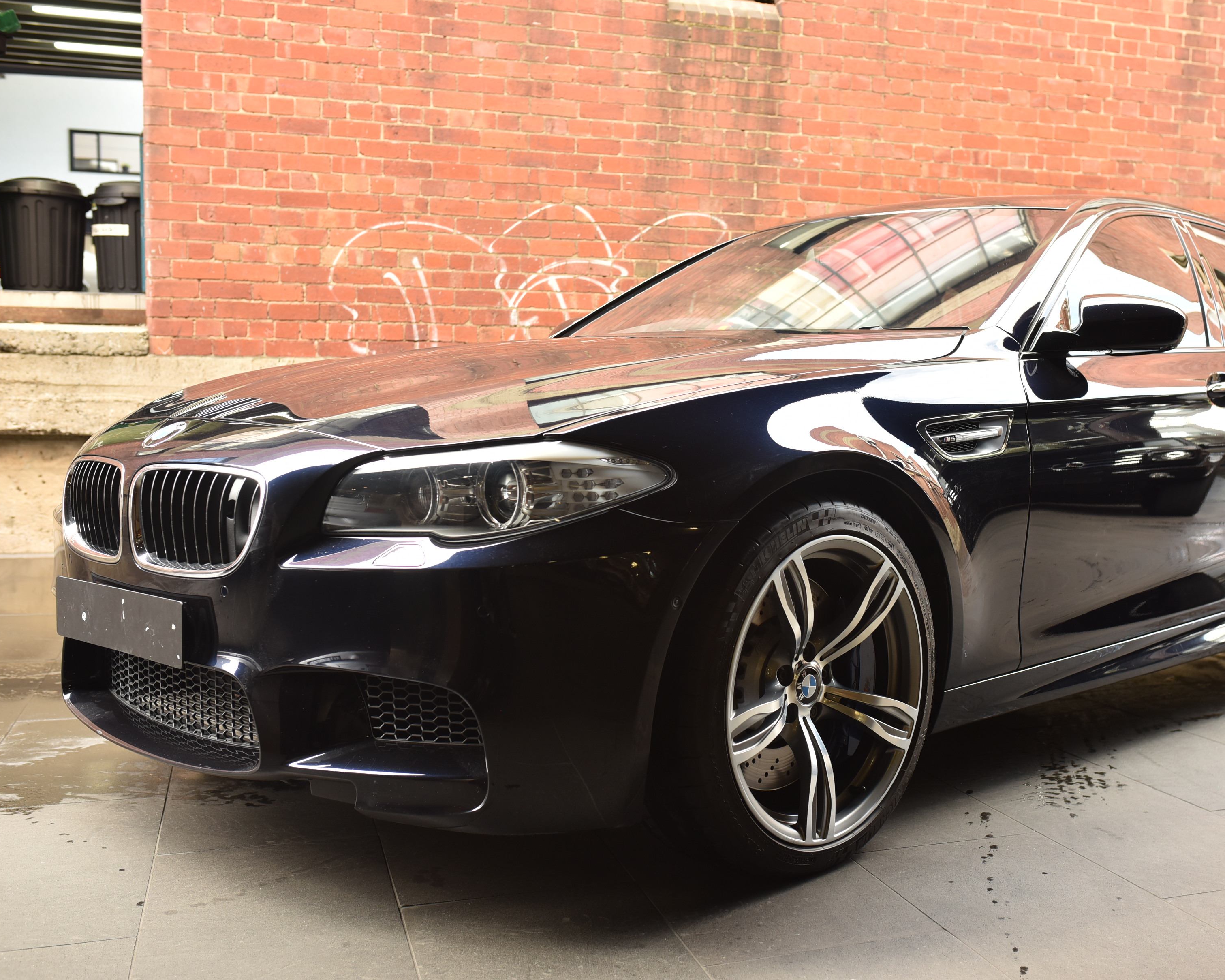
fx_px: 1450
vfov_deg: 37.3
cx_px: 740
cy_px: 493
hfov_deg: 45.5
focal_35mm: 40
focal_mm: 35
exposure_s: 1/60
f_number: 4
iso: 250
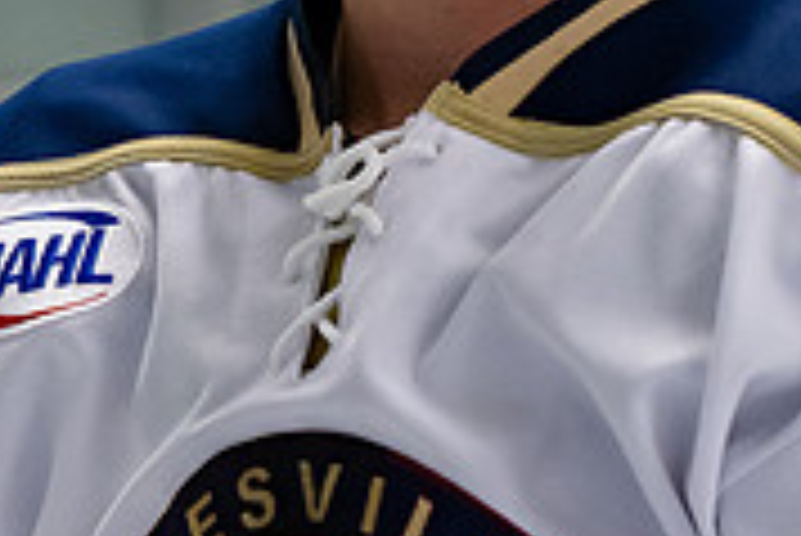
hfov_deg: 3.3
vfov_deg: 2.2
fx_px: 13806
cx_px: 374
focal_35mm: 620
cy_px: -187
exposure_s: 1/800
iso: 2000
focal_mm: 122
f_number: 3.2
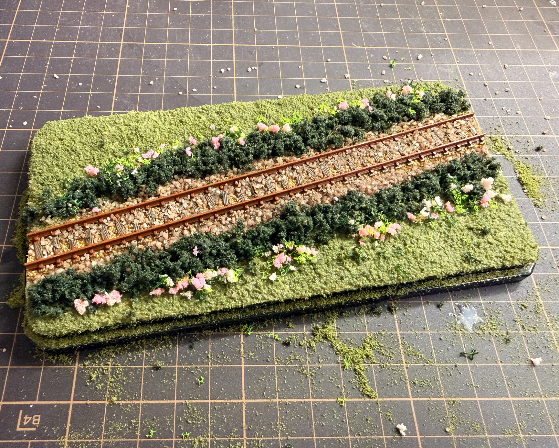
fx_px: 430
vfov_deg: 54.9
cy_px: 226
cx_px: 271
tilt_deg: -61.7
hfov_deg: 66.0
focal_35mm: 26
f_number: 2.2
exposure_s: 1/49
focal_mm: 2.22
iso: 400
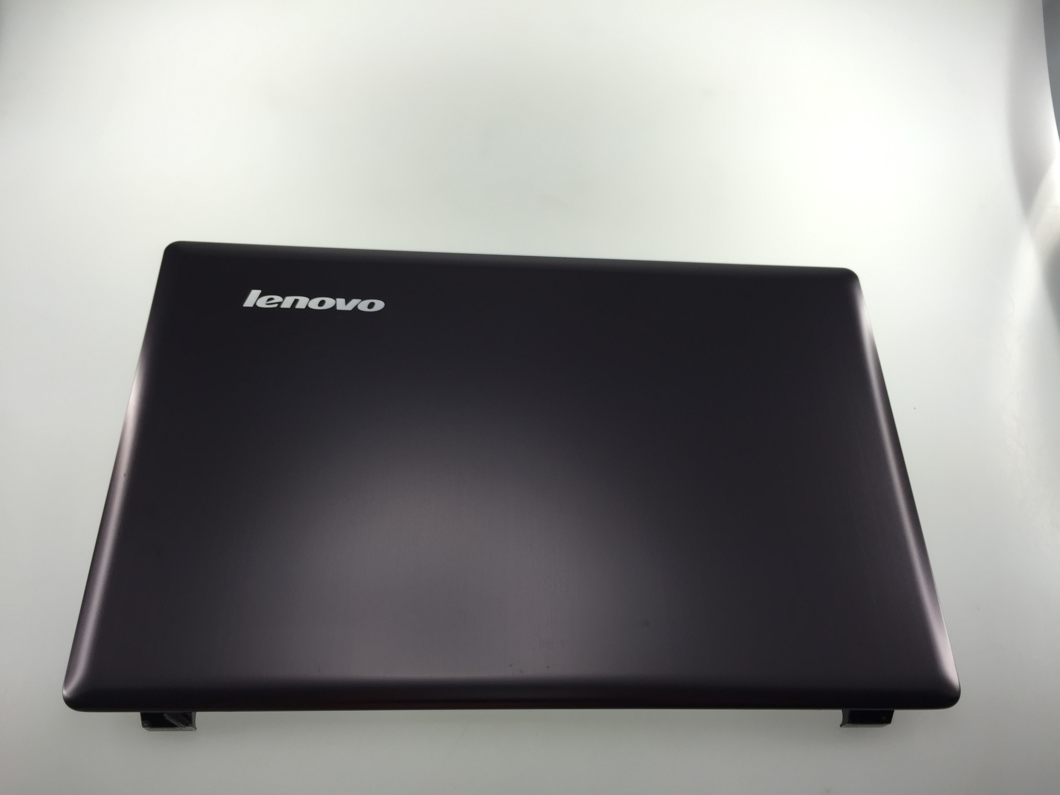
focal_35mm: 29
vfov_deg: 48.2
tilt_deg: -64.4
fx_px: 888
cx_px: 530
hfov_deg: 61.7
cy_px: 398
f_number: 2.2
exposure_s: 1/127
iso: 32
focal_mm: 4.15
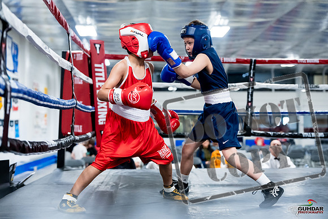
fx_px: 456
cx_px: 164
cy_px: 110
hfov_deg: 39.6
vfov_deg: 27.0
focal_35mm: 50
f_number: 2.2
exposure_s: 1/800
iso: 4000
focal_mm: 50
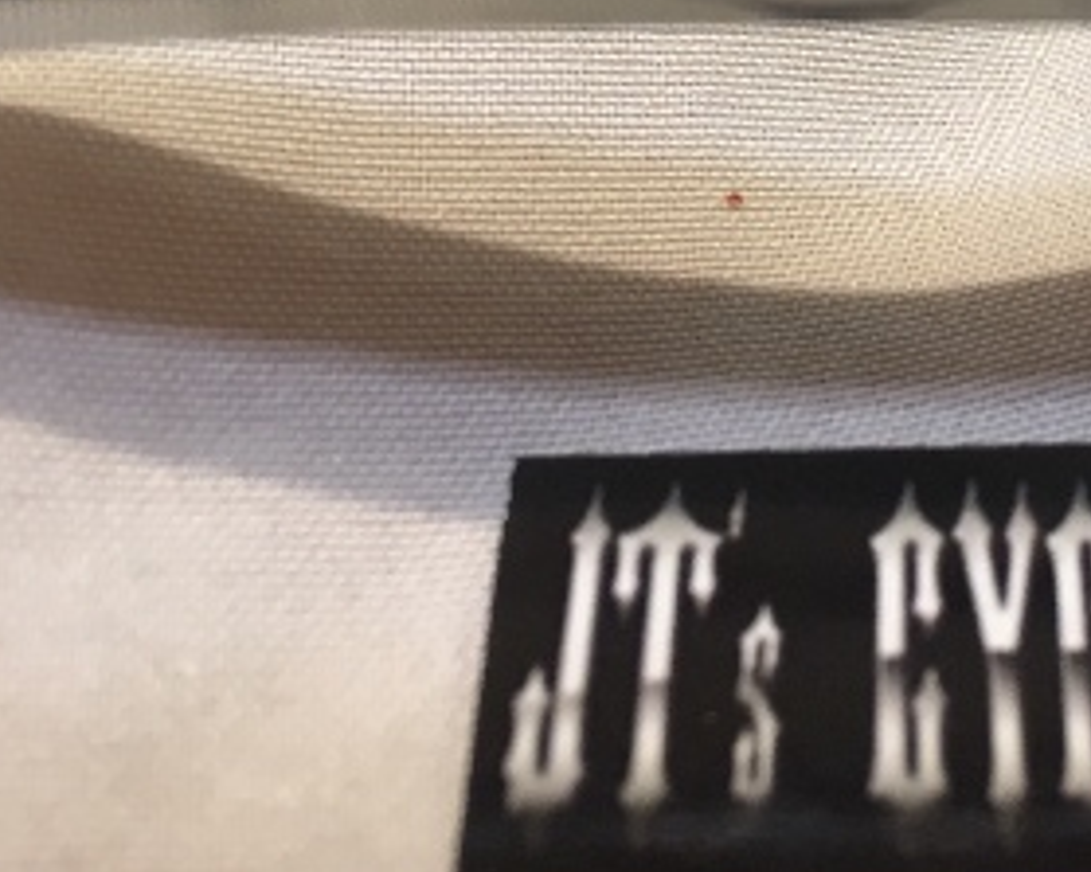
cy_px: -16
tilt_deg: -39.4
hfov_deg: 28.4
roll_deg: -4.1
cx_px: 903
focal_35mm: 65
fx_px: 2098
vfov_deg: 22.5
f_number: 2.2
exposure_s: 1/30
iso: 50
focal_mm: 4.15
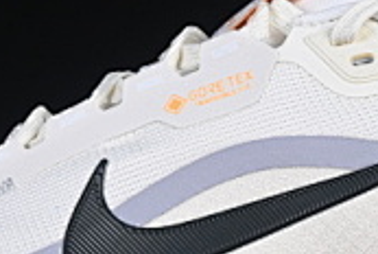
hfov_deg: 5.9
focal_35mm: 346
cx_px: 249
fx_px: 3639
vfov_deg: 4.0
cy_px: 137
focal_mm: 50
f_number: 8
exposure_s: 1/80
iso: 160
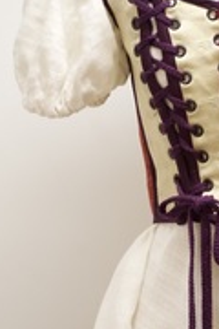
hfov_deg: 6.1
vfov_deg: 9.1
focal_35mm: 225
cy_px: 159
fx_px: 2053
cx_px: 234
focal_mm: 60
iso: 1600
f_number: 5.6
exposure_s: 1/100
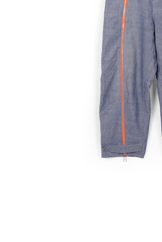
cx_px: 156
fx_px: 513
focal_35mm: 76
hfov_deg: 17.6
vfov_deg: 26.3
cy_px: 60
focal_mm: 38
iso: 100
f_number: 11
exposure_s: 1/200
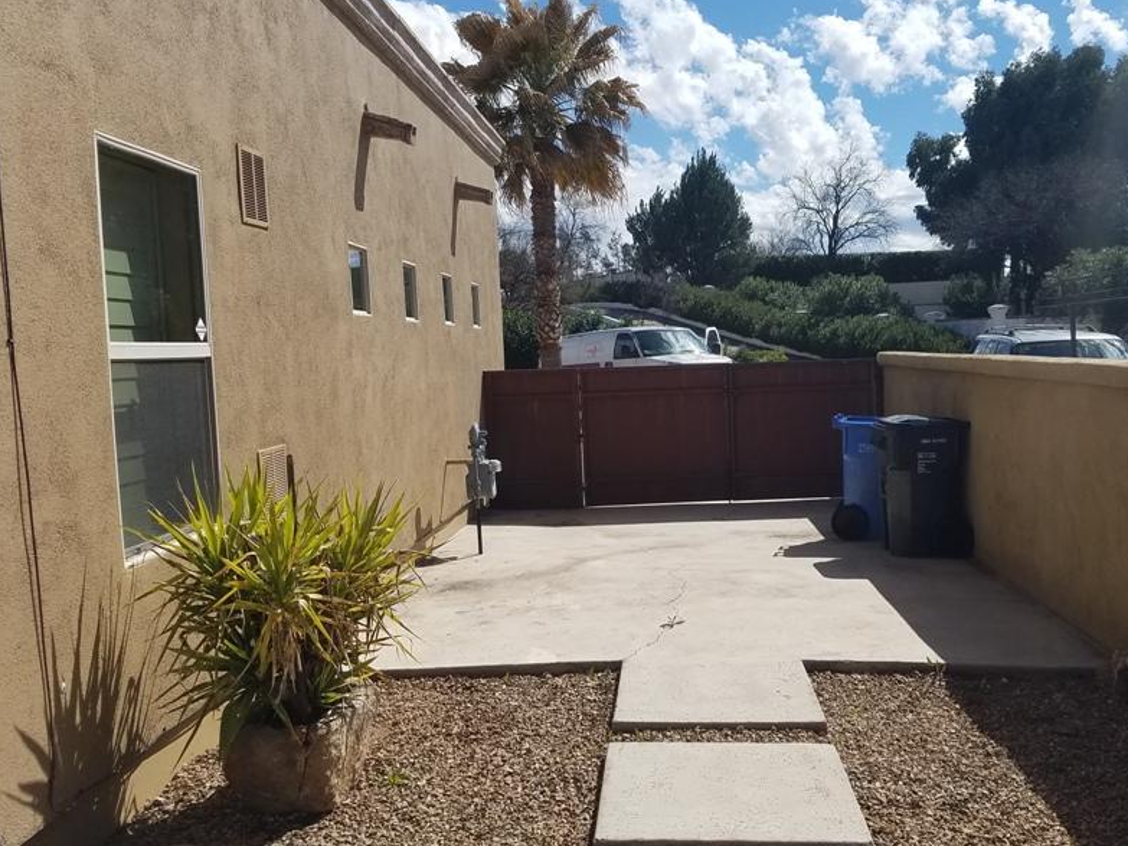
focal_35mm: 34
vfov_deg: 41.8
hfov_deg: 53.3
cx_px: 712
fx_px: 1108
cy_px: 408
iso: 50
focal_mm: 4.2
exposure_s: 1/4288
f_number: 1.7
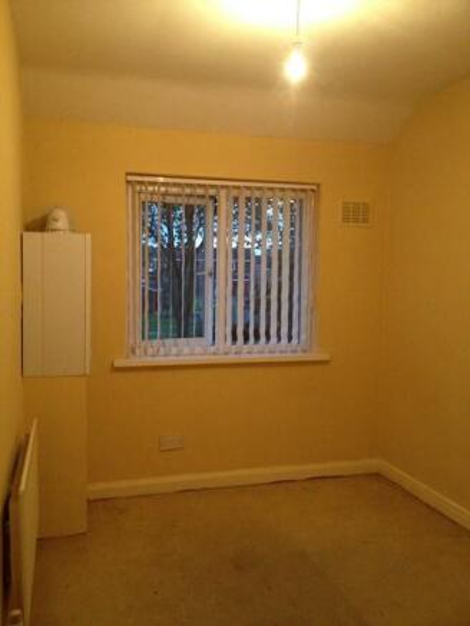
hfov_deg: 40.7
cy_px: 313
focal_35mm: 35
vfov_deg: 52.6
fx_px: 633
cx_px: 235
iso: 400
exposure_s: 1/20
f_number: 2.4
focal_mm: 4.28
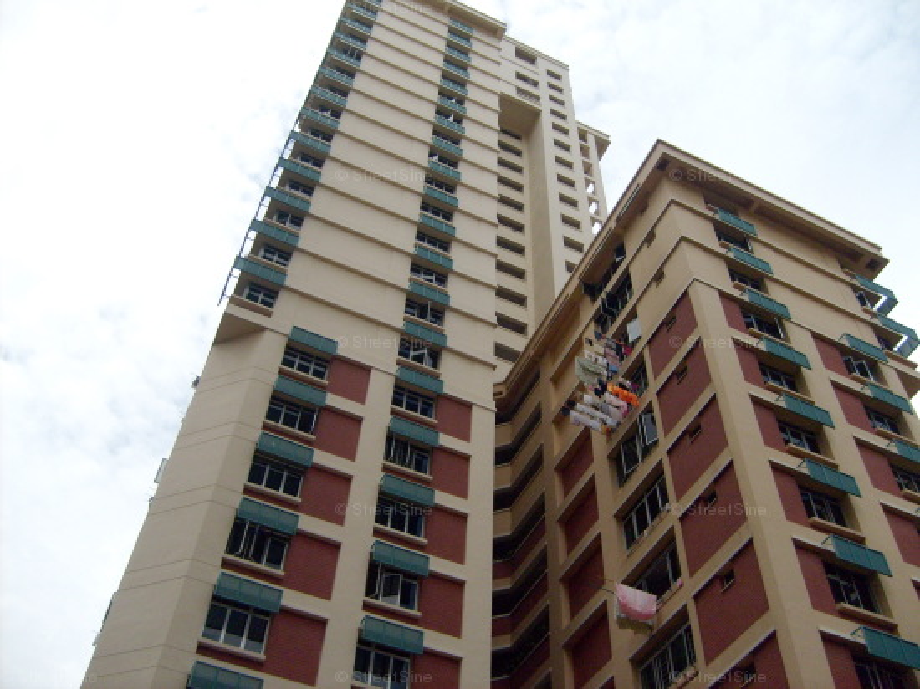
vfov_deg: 40.7
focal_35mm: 35
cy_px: 344
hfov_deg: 52.6
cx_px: 460
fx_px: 930
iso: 80
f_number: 7.1
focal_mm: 5.8
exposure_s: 1/500
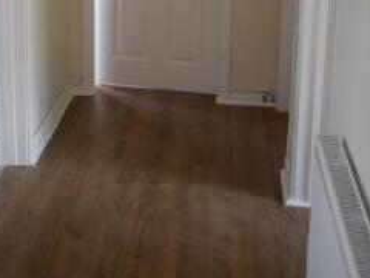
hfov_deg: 28.2
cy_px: -47
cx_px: 95
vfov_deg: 20.4
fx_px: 727
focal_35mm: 68
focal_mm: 14
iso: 250
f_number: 2.5
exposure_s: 1/60
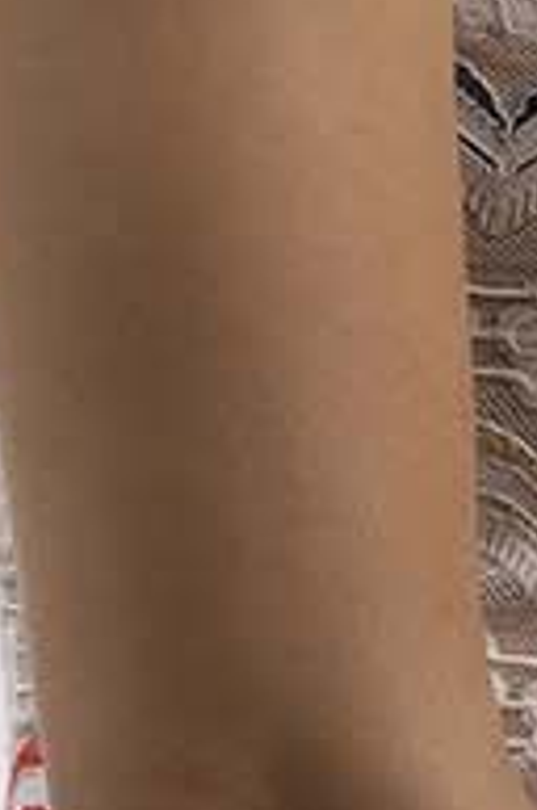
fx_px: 17626
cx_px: 688
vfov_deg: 2.6
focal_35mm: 785
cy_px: 168
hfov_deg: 1.7
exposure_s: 1/250
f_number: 10
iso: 100
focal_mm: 105
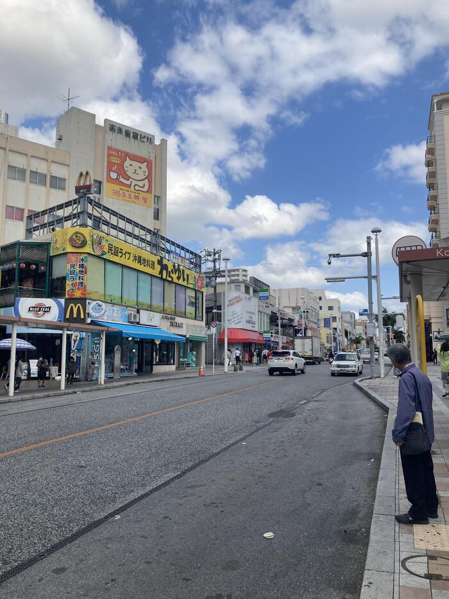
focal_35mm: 28
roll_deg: +0.3
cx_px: 224
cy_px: 300
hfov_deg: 49.8
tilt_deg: +8.4
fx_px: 484
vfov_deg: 63.4
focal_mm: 4
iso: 20
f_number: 1.8
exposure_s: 1/2114
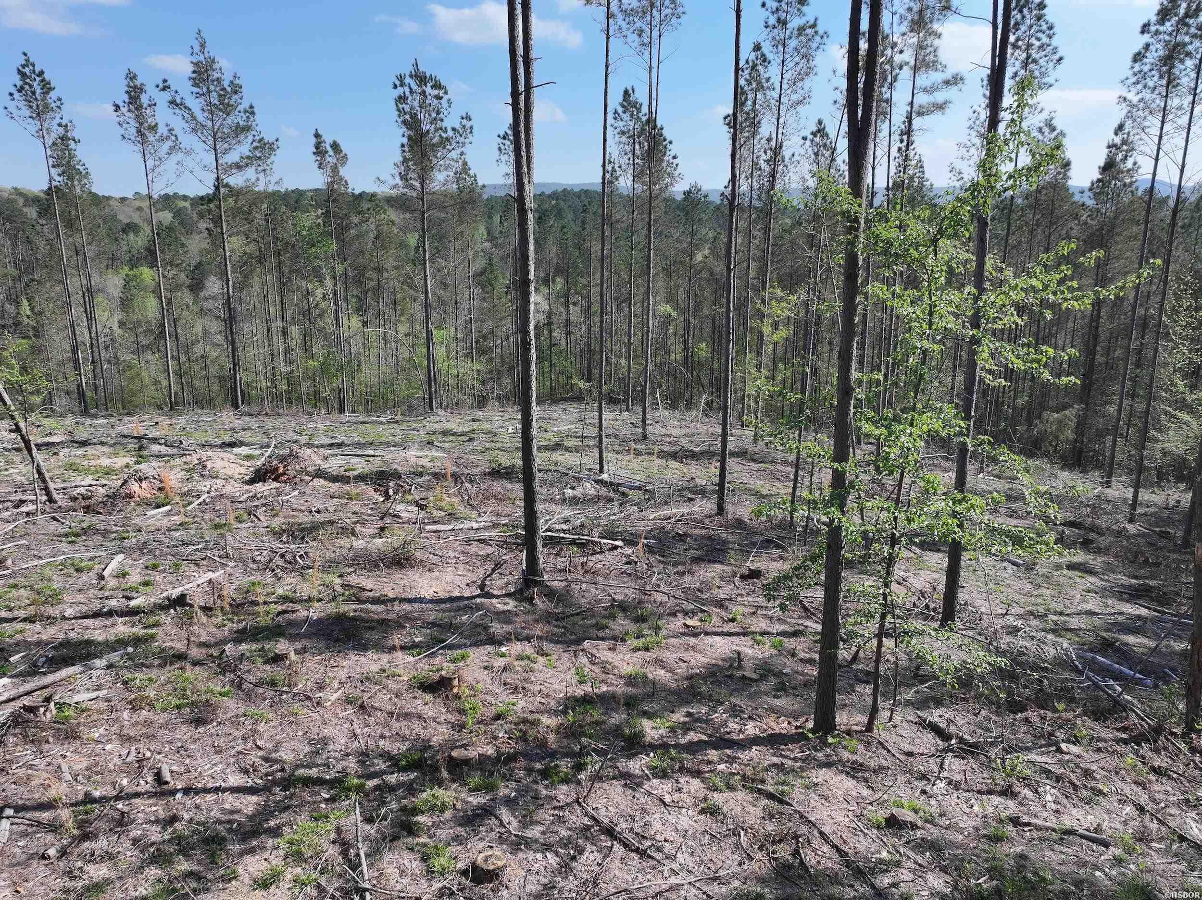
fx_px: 833
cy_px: 450
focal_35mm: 24
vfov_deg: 56.8
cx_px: 601
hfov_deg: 71.6
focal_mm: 12.29
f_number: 2.8
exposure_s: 1/2000
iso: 180
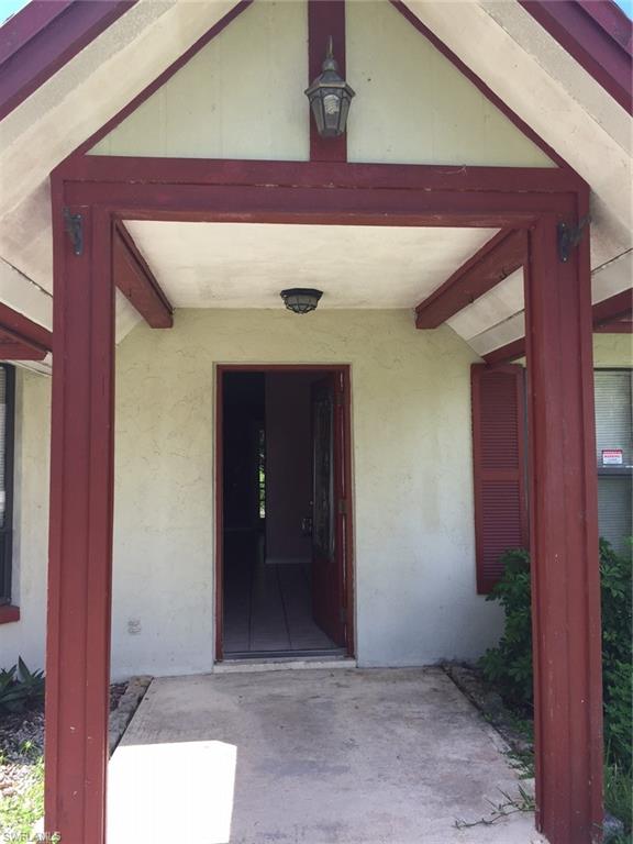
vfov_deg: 61.7
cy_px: 422
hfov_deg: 48.2
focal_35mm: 29
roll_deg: +0.9
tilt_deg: +3.8
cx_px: 316
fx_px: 707
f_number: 2.2
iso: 32
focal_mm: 4.15
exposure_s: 1/359
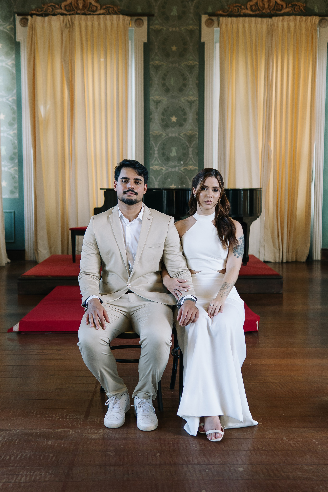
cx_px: 164
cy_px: 246
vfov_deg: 43.6
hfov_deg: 29.9
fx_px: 615
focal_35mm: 45
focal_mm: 30
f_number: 2.5
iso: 320
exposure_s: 1/125
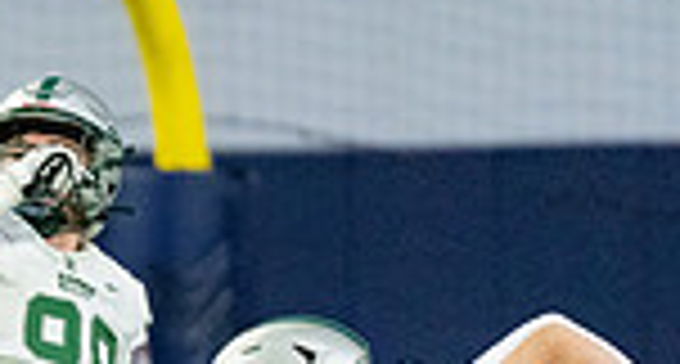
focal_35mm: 879
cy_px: 693
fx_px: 15676
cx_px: -564
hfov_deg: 2.5
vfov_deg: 1.3
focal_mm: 200
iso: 4000
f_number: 2.8
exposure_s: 1/1250
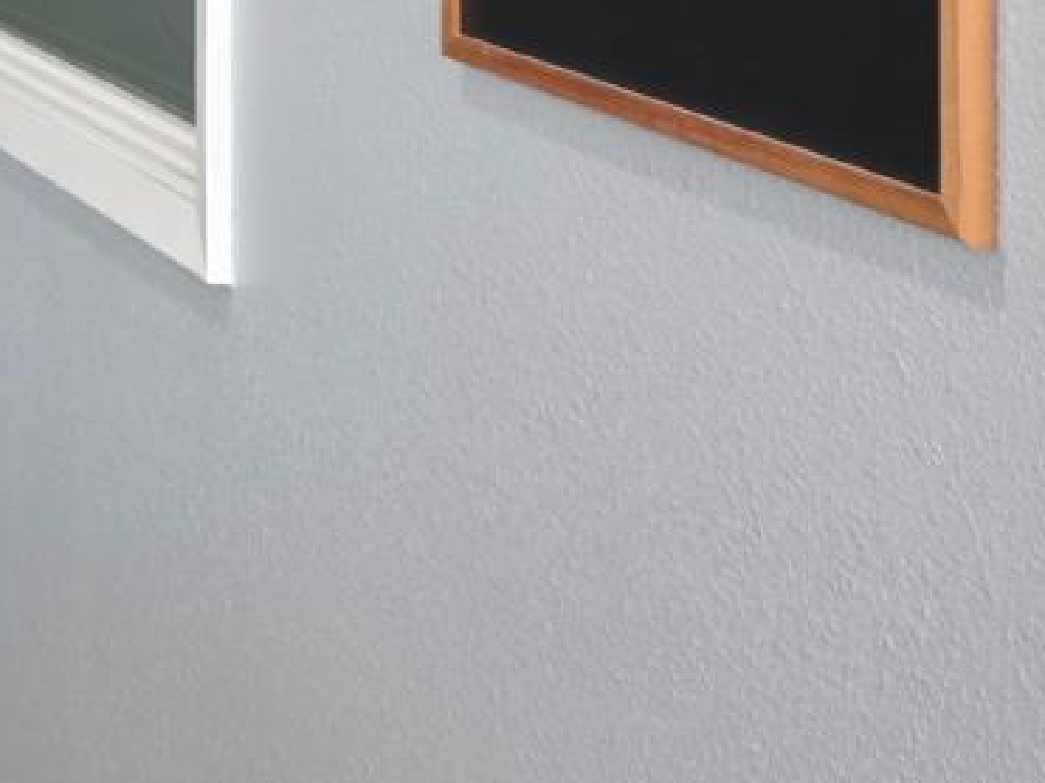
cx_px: -932
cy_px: -384
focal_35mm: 93
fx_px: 2807
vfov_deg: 14.8
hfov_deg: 16.8
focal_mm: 6.25
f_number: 1.7
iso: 250
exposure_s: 1/120
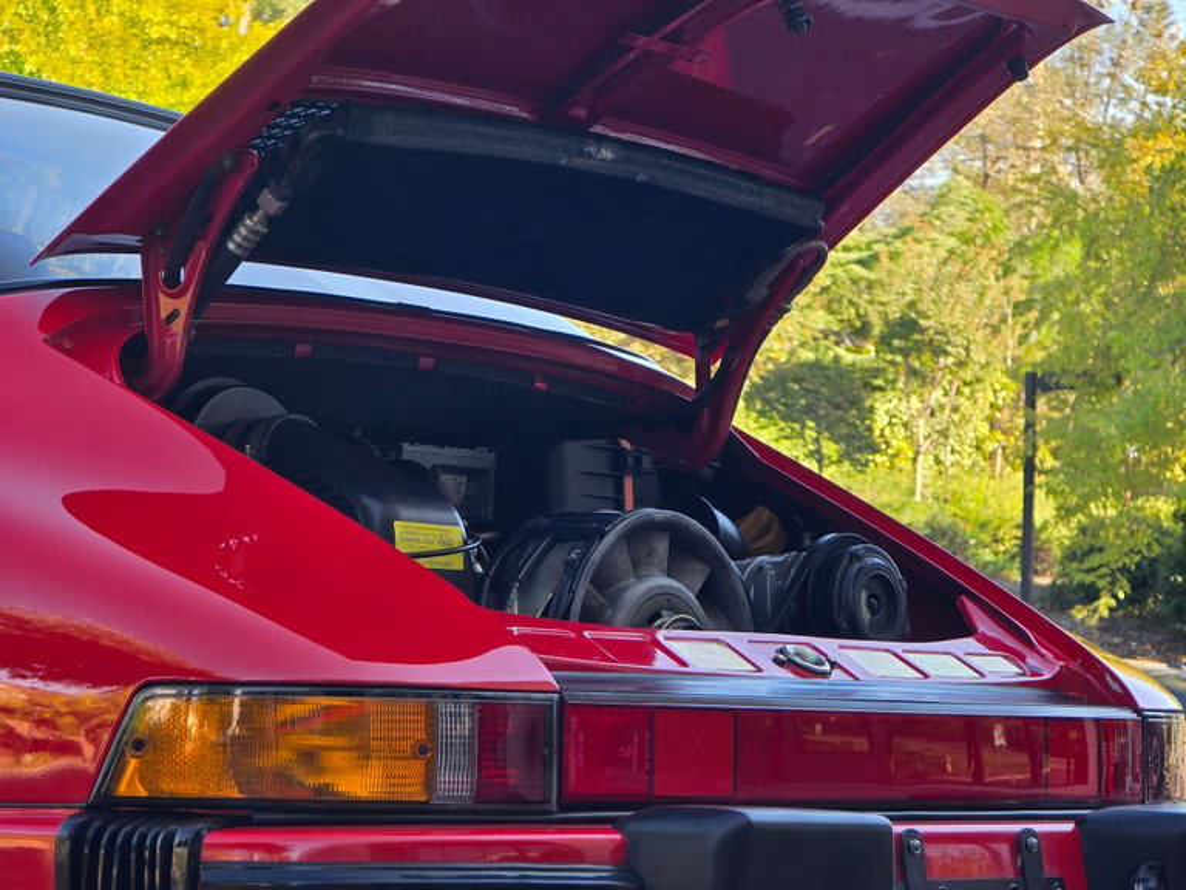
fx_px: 3940
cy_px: 445
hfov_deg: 17.1
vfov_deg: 12.9
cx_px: 593
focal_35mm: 115
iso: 64
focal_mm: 18.6
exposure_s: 1/120
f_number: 3.4
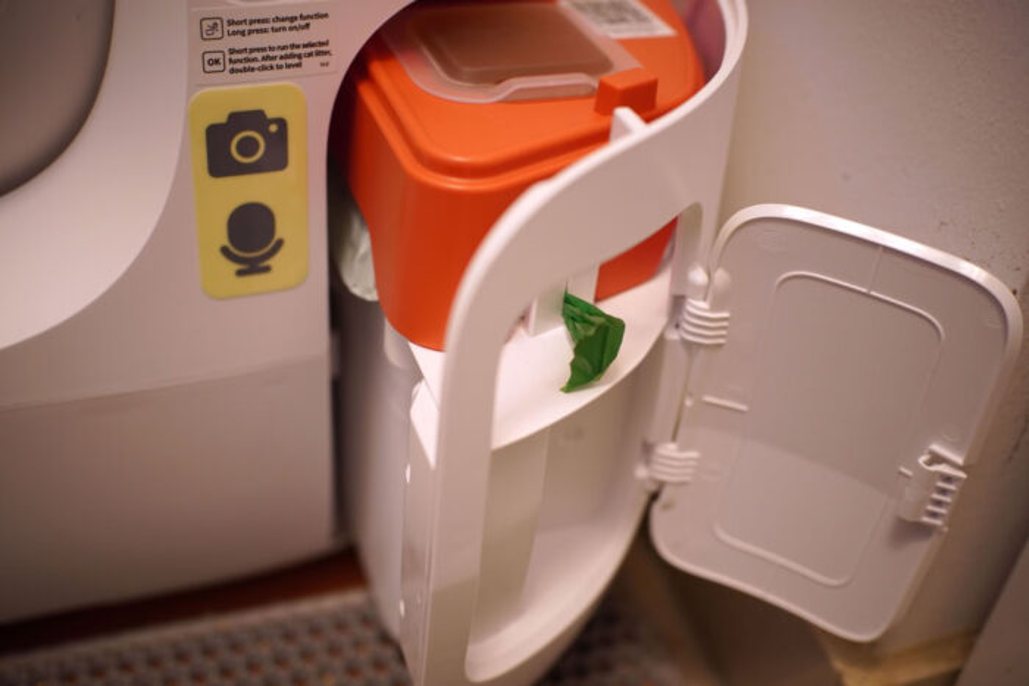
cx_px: 514
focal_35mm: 38
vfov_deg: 35.5
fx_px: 1072
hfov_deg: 51.3
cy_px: 343
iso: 250
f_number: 1.7
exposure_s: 1/40
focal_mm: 25
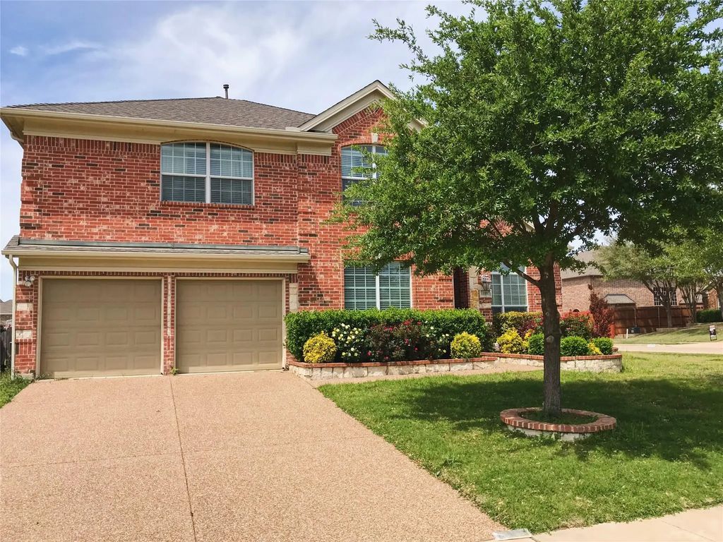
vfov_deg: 49.7
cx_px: 362
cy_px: 271
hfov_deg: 63.4
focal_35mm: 28
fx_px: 585
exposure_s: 1/2128
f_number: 1.8
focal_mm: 3.99
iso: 20
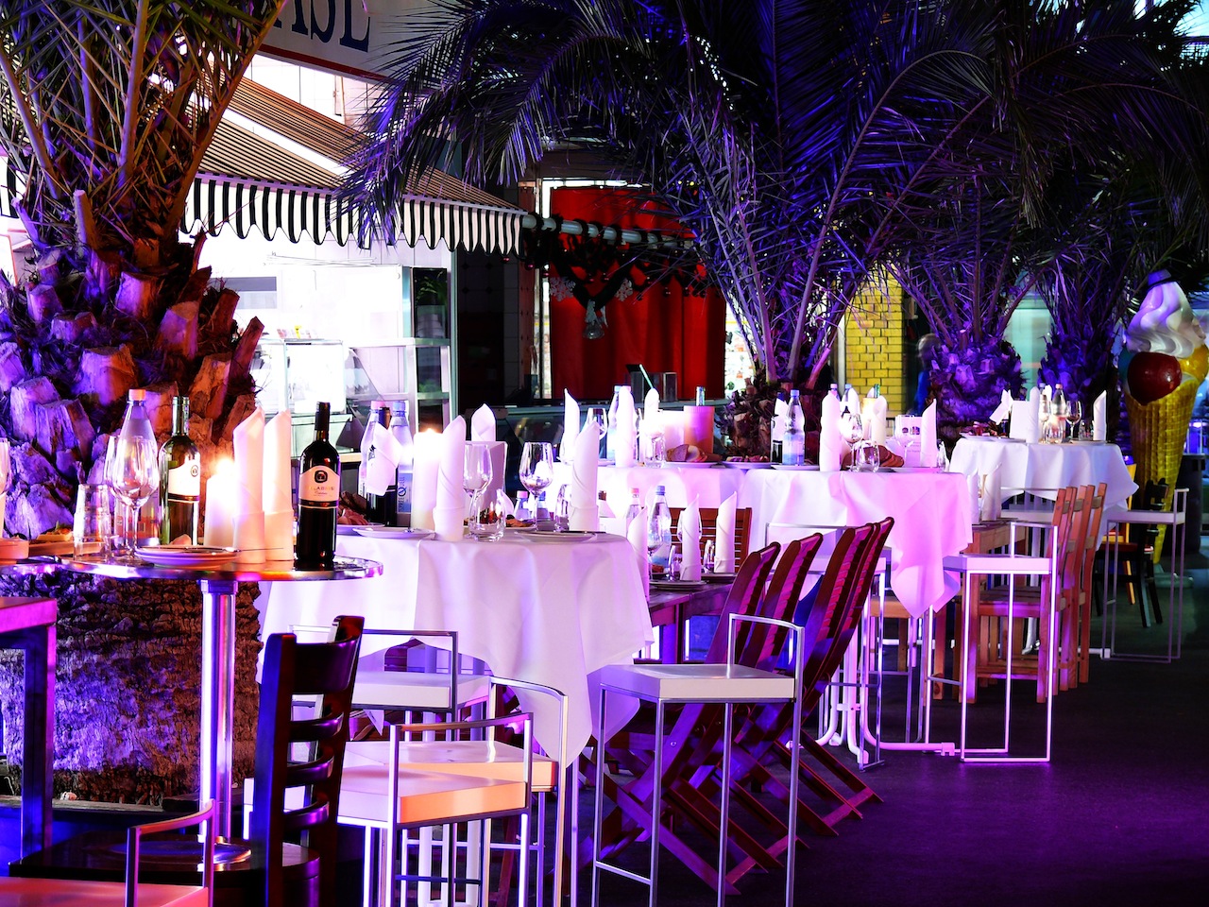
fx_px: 4086
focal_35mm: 117
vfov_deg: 12.7
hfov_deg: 16.8
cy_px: 454
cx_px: 604
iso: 100
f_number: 3.6
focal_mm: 24.8
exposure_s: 2.5
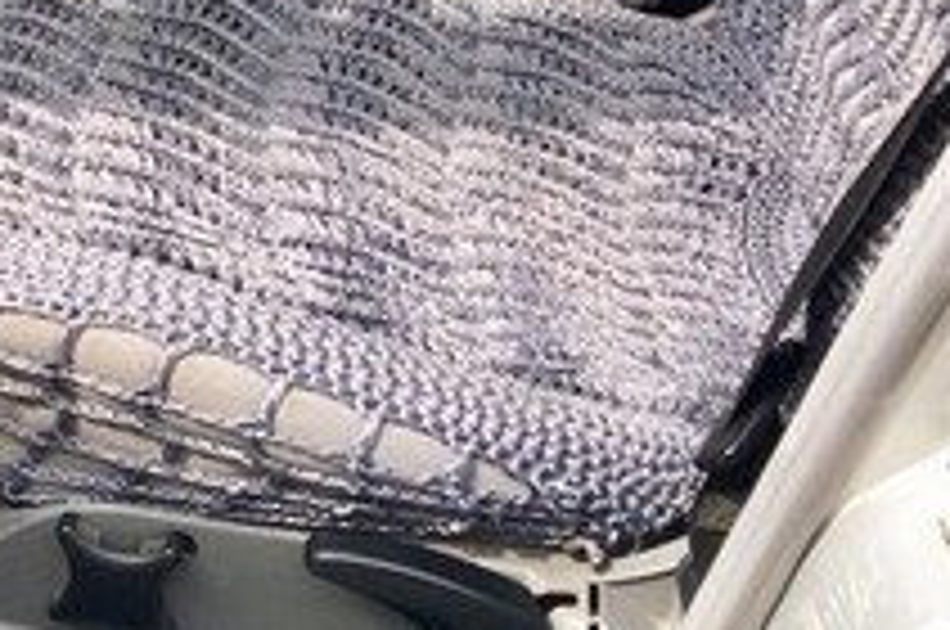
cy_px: -248
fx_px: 1871
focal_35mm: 71
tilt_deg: -23.5
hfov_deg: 28.1
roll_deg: -1.9
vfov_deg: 17.6
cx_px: 239
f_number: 2.2
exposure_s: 1/364
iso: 25
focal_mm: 4.15
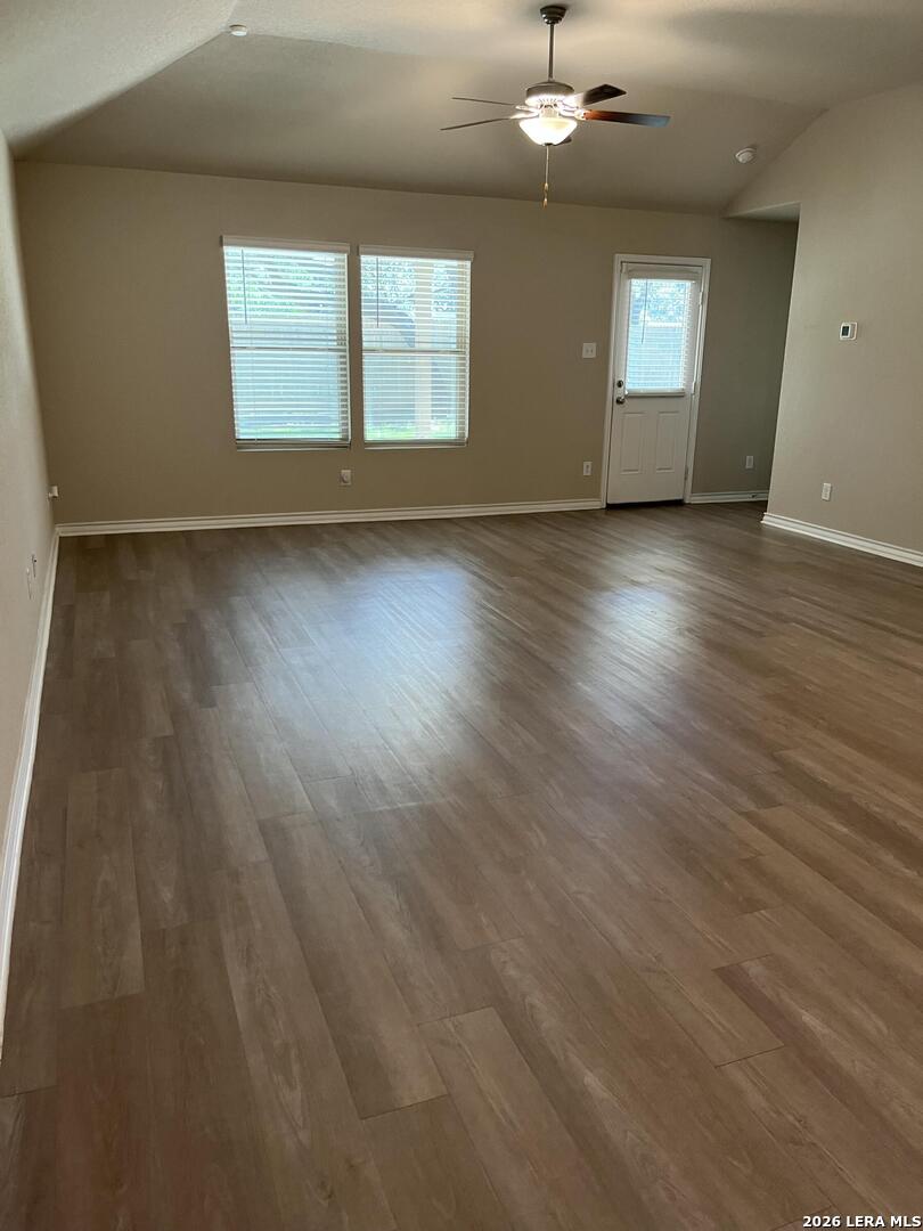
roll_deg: -0.2
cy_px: 616
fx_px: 924
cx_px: 462
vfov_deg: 67.3
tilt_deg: -17.0
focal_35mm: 26
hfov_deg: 53.1
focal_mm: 5.1
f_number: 1.6
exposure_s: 1/60
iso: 160
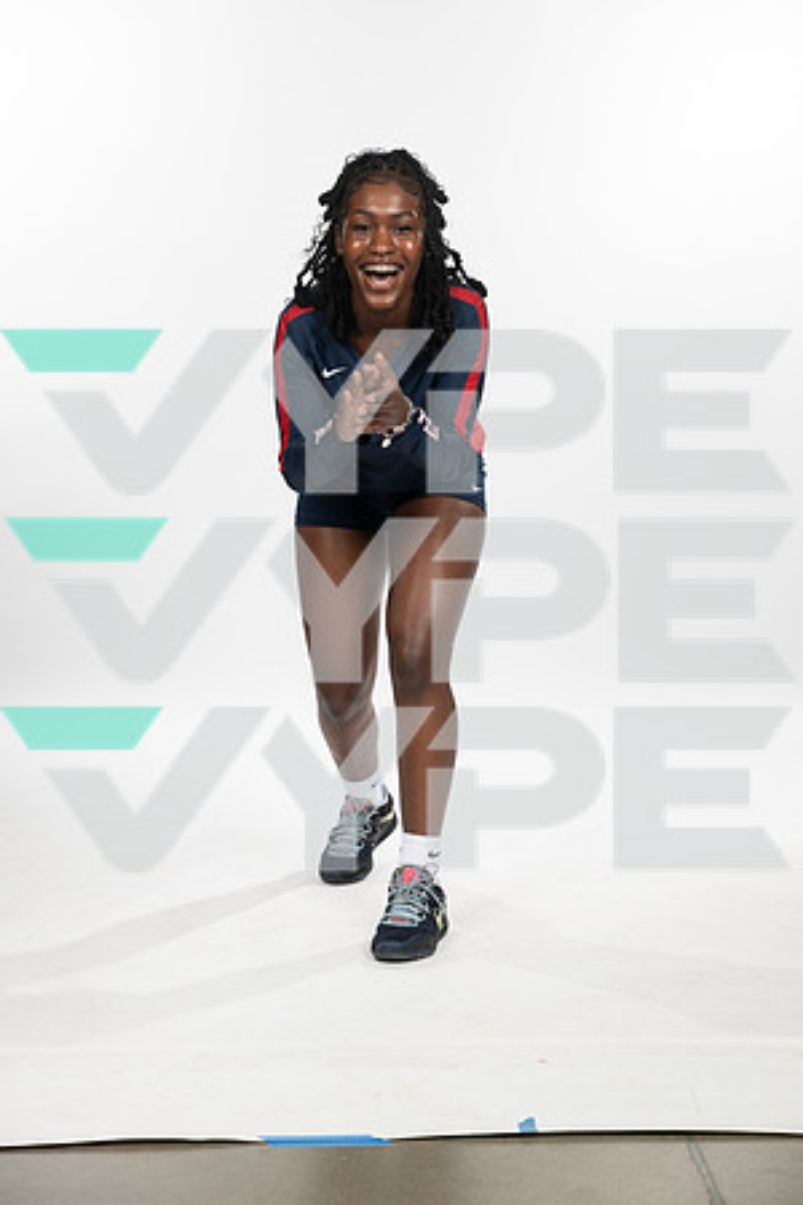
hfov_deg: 20.9
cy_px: 602
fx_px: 2175
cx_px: 402
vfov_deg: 31.0
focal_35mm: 65
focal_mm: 65
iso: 200
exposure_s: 1/250
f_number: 5.6
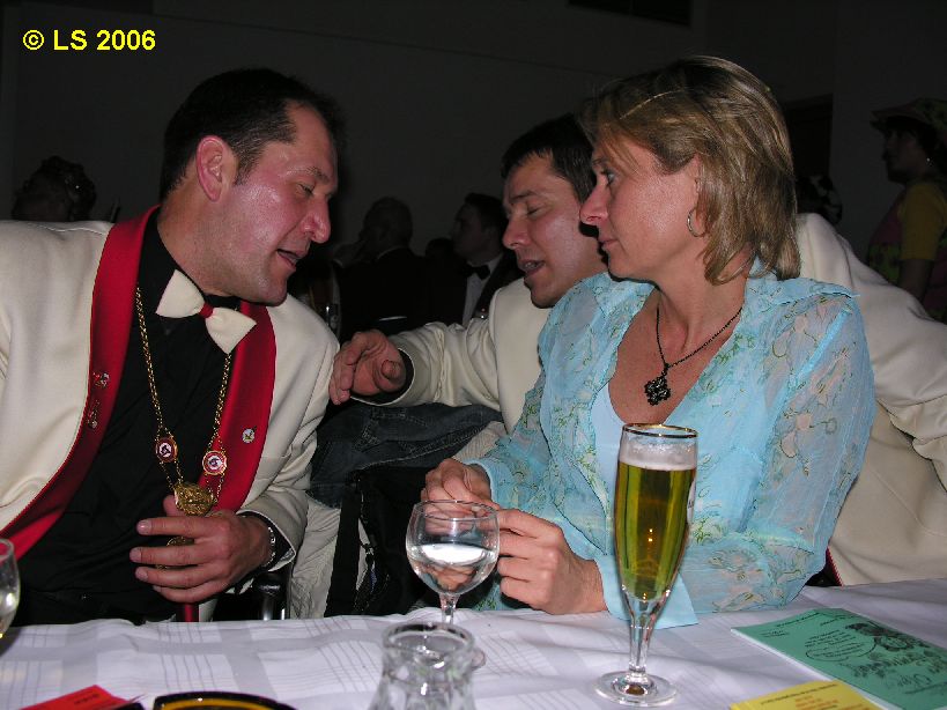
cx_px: 474
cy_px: 355
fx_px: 957
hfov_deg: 52.6
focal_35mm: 35
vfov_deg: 40.7
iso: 50
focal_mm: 8.9
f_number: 2.8
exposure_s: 1/60.1
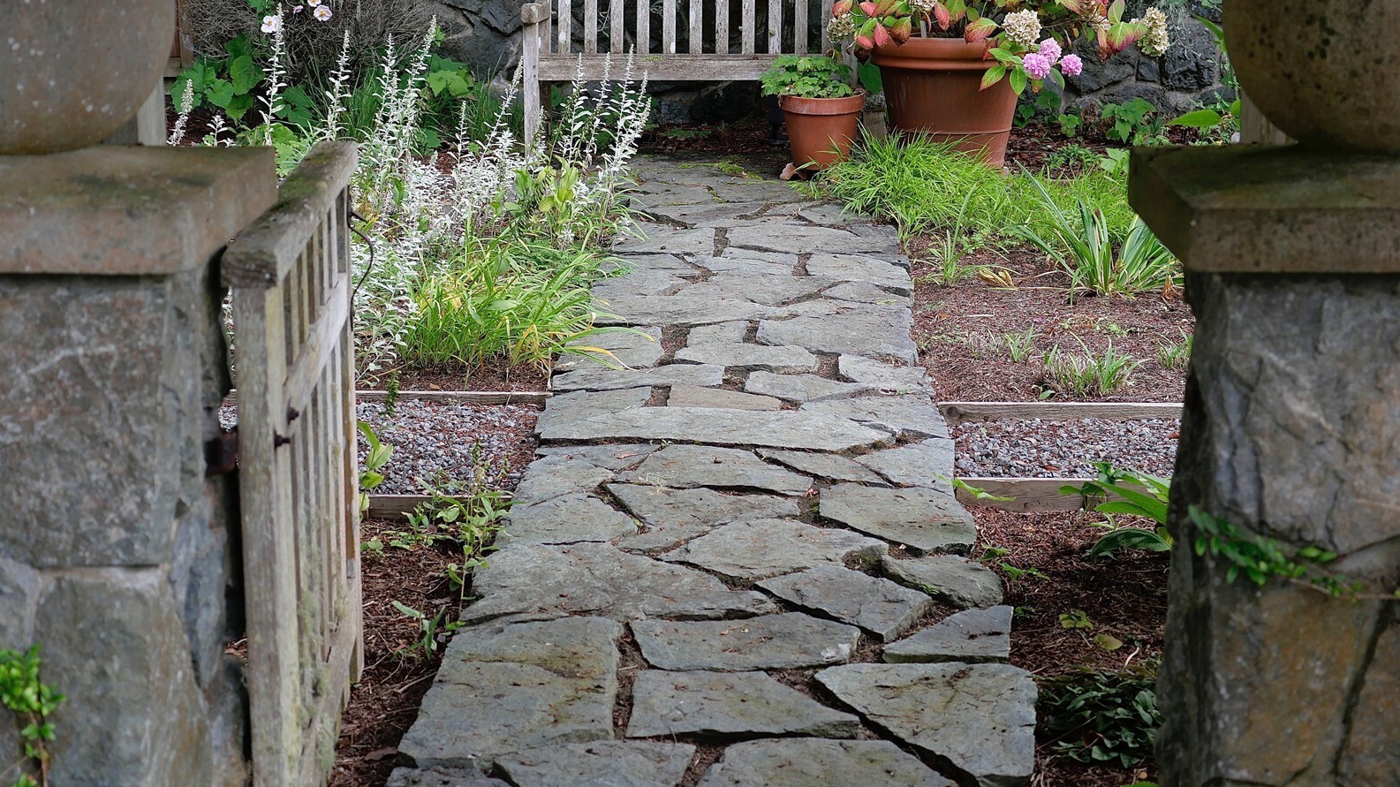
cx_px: 702
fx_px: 2450
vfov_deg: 18.2
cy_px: 337
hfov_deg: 31.9
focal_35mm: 66
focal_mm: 30
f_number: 4
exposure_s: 1/125
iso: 200
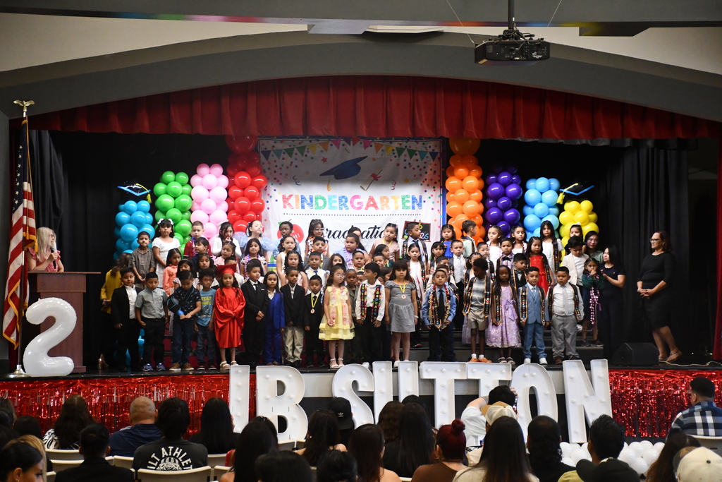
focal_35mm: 84
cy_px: 241
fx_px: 1685
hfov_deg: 24.2
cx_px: 361
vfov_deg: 16.3
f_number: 4.8
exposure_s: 1/125
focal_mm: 56
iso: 3600
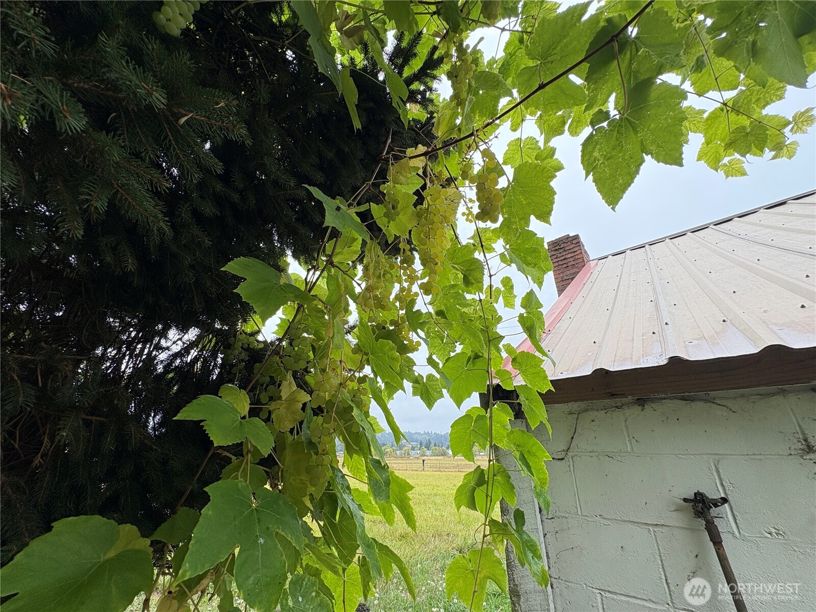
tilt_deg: +24.9
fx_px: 330
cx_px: 408
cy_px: 306
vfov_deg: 85.7
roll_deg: +0.6
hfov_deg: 102.1
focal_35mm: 14
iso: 64
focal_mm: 2.22
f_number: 2.2
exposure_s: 1/225
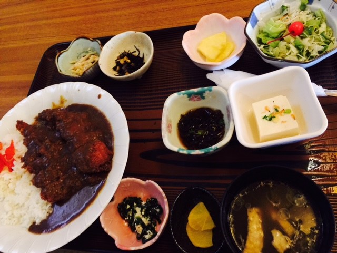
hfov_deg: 61.7
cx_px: 168
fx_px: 282
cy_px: 126
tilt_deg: -58.3
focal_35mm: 29
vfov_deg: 48.2
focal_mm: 4.15
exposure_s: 1/4
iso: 100
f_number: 2.2
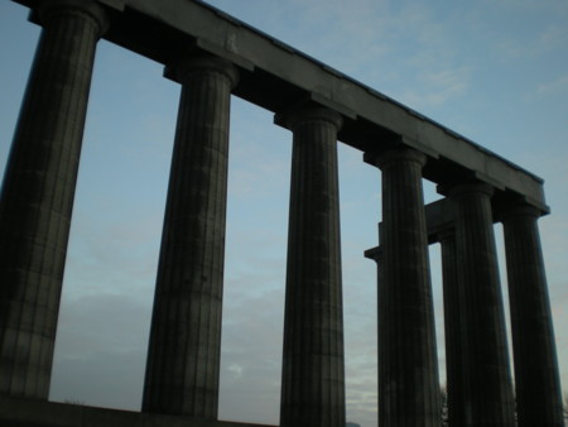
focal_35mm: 38
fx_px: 624
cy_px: 214
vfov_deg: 37.8
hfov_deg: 49.0
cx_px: 284
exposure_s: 1/81.1
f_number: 3.1
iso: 64
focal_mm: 6.3
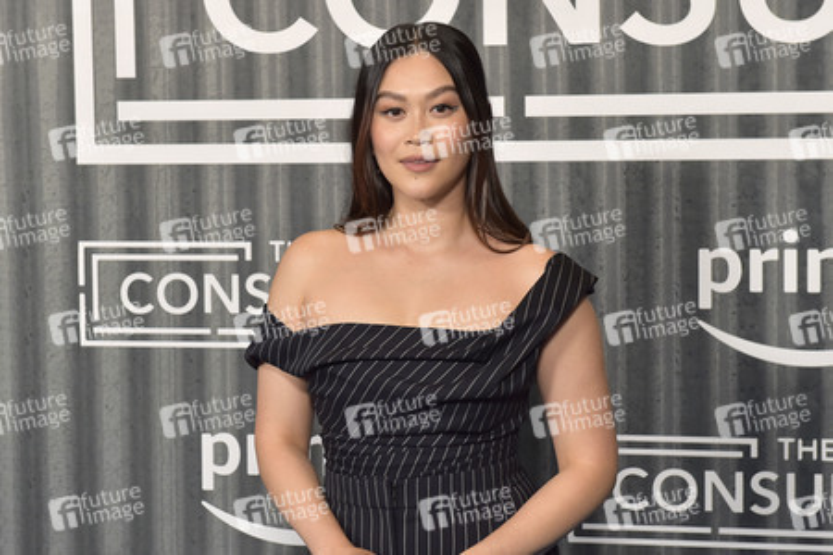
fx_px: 1620
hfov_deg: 28.8
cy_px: 278
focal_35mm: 70
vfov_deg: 19.5
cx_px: 416
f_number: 6.3
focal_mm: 70
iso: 2500
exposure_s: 1/250
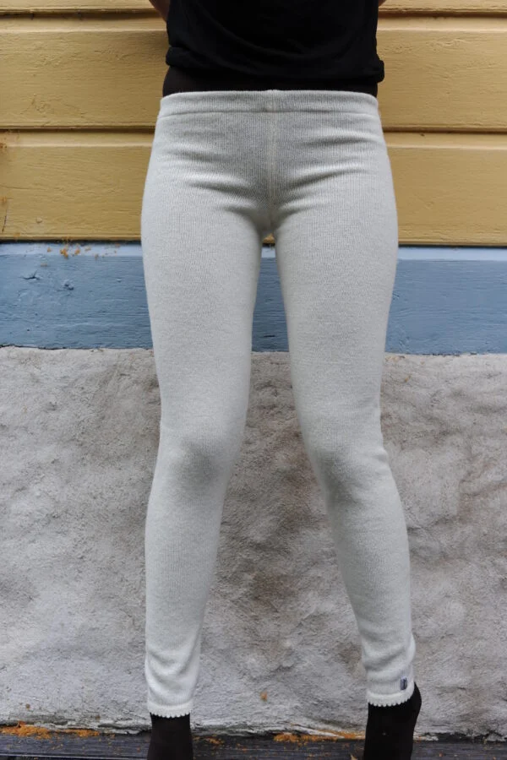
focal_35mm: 50
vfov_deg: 39.6
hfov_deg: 27.0
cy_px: 380
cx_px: 254
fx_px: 1056
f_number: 5.6
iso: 400
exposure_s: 1/125
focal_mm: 50
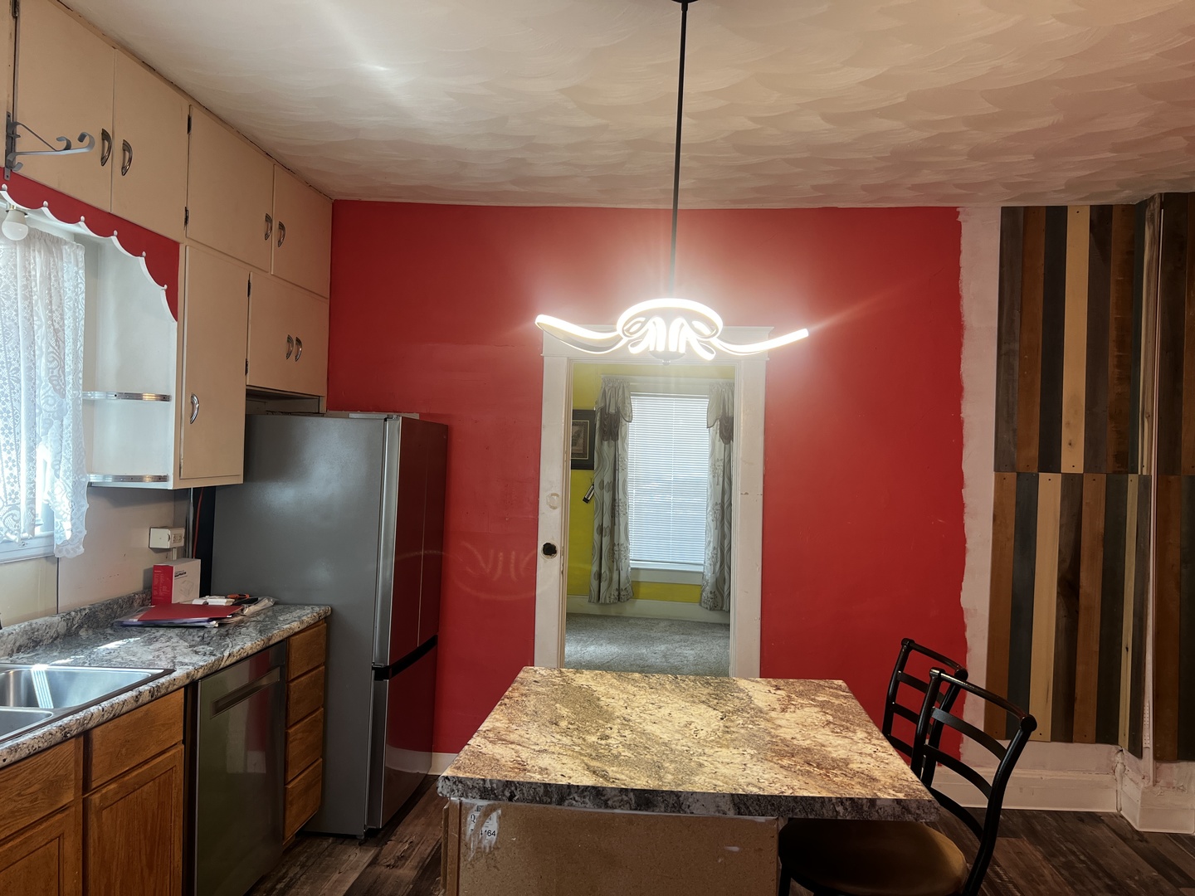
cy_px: 448
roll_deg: -1.7
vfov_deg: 53.1
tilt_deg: +0.9
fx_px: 898
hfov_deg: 67.3
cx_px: 598
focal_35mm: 26
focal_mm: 5.7
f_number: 1.5
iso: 80
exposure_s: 1/60
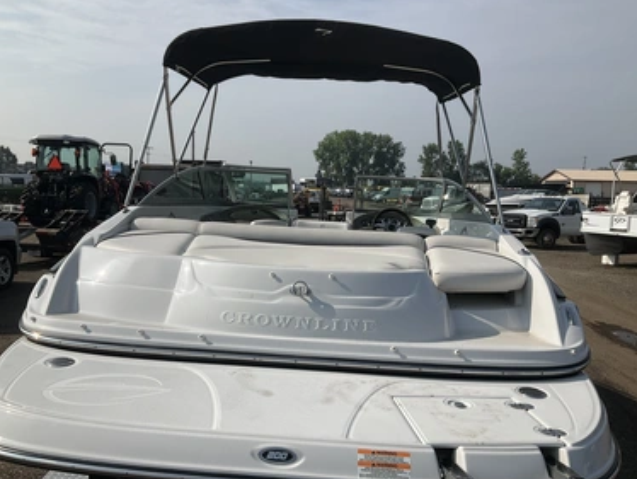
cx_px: 313
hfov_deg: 58.3
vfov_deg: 45.5
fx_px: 571
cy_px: 252
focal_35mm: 31
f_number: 1.8
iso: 25
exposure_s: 1/4065
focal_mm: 3
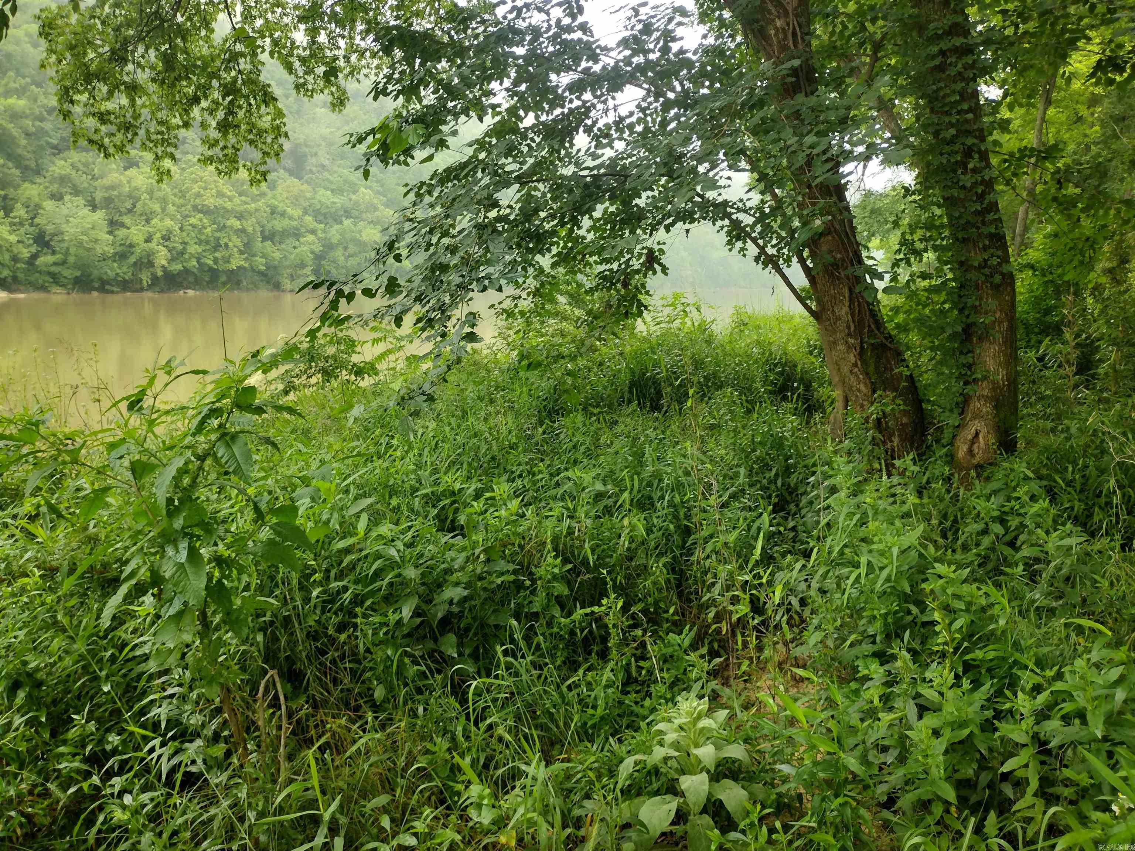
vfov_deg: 51.4
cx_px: 568
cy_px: 426
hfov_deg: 65.3
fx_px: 885
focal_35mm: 27
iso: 100
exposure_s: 1/245
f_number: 1.7
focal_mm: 4.71
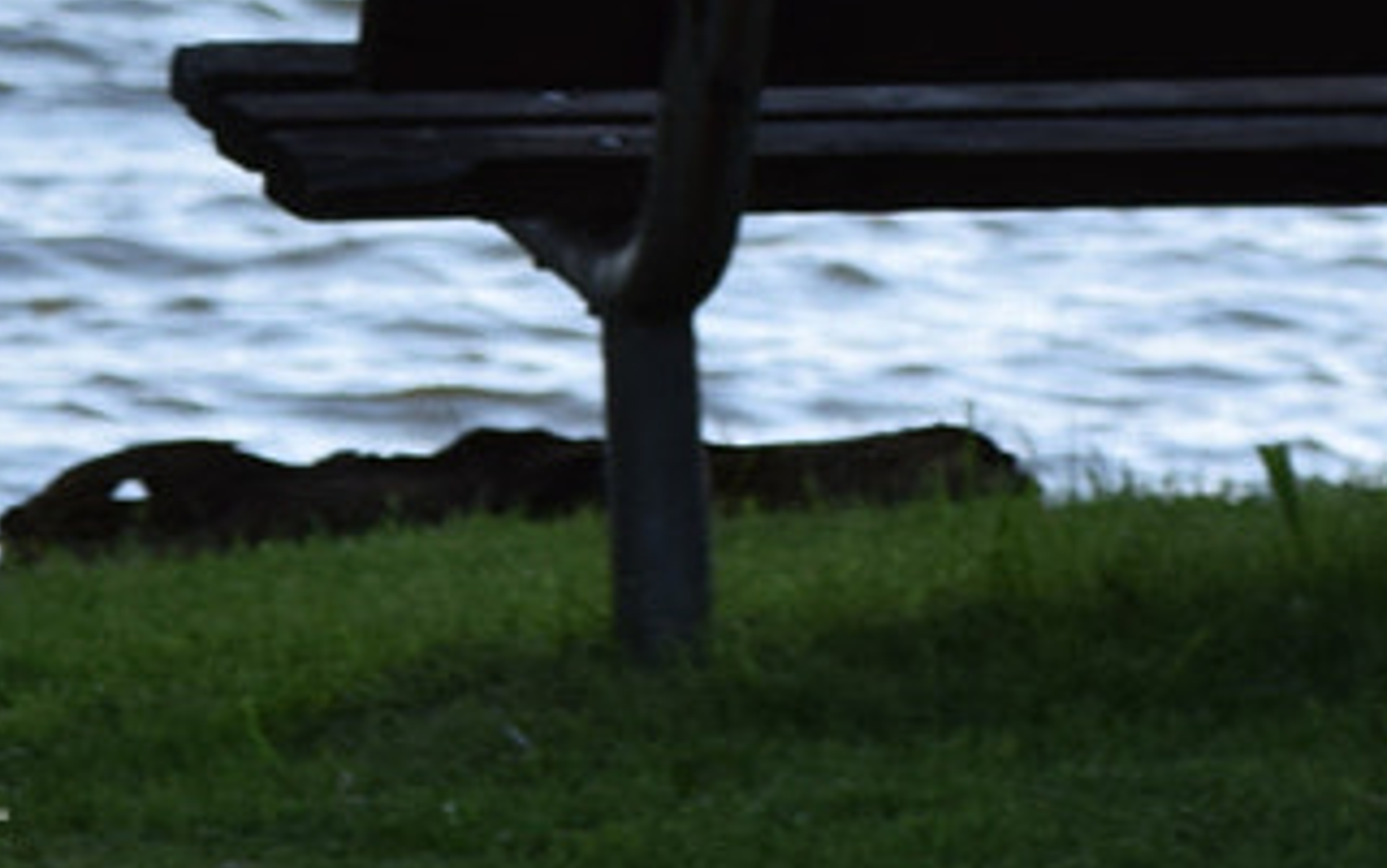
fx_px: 30277
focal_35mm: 801
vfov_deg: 1.6
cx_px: 1210
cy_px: -1196
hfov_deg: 2.6
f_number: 8
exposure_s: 1/160
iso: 100
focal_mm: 105
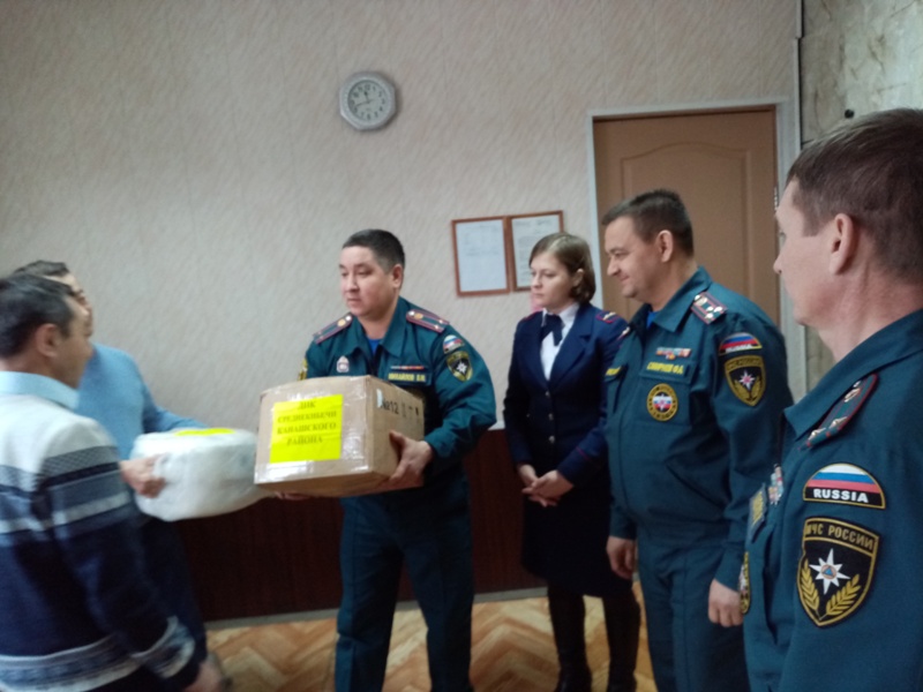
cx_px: 462
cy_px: 346
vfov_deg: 53.1
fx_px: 693
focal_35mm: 26
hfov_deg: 67.3
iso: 327
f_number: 1.8
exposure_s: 1/33.3
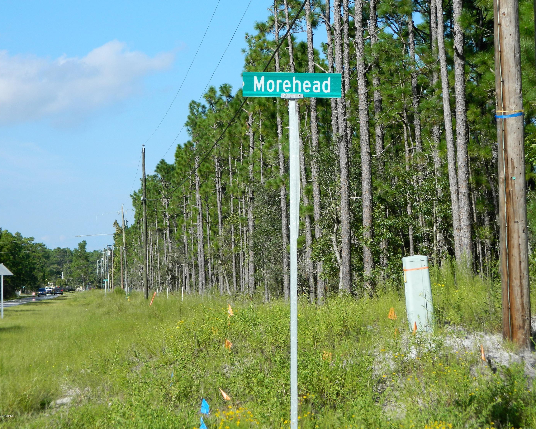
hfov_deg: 17.8
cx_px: 283
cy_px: 213
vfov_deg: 14.3
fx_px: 1713
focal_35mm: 108
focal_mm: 18.6
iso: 80
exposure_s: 1/500
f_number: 4.5
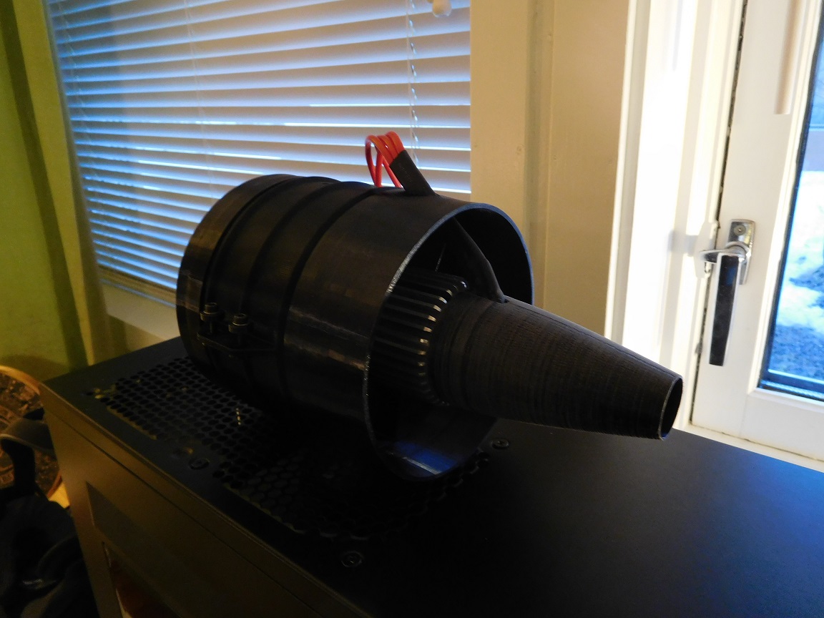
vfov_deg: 54.9
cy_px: 309
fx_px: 595
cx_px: 412
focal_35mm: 25
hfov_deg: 69.4
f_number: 3.4
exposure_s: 1/13
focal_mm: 4.5
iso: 400
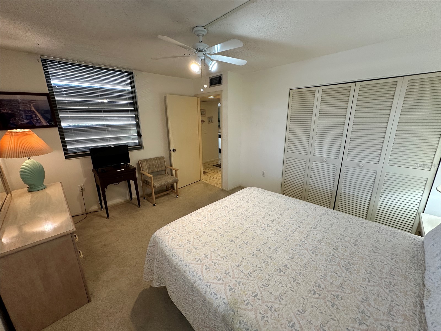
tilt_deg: -14.5
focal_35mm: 14
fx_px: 178
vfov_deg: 85.7
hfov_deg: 102.1
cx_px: 220
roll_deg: +1.1
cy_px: 166
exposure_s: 1/120
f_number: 2.2
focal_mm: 2.22
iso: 200
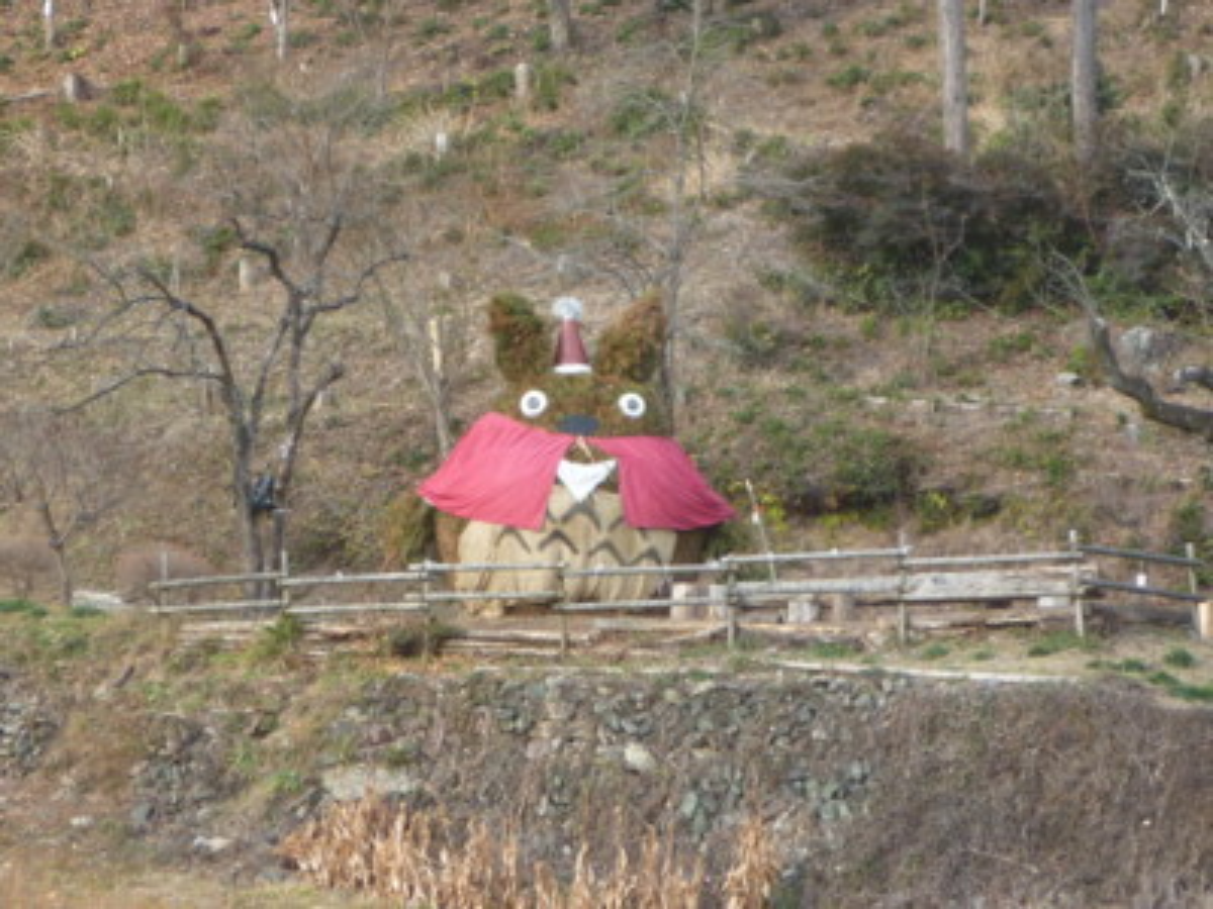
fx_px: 4135
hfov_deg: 16.7
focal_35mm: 118
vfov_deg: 12.6
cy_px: 454
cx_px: 606
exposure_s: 1/40
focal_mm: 13.4
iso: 125
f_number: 5.5
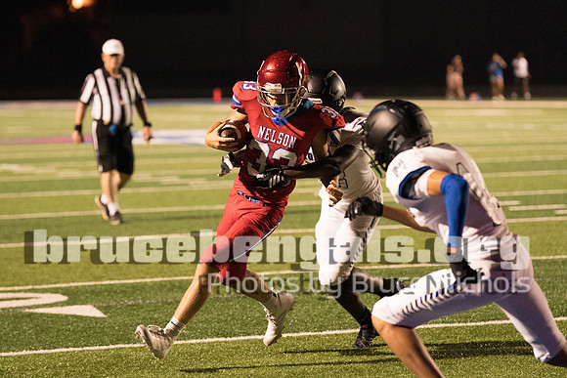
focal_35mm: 192
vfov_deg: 7.2
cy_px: 181
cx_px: 282
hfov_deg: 10.7
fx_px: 3018
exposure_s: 1/1000
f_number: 2.8
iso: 10000
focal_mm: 133
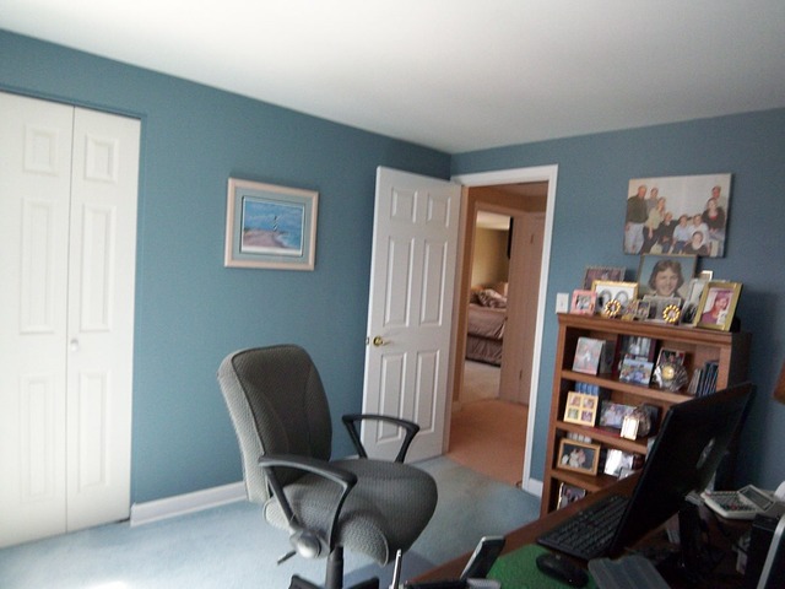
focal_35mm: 23
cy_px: 294
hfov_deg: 73.9
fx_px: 522
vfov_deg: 58.9
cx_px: 392
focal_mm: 3.8
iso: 160
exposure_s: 1/30
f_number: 2.8
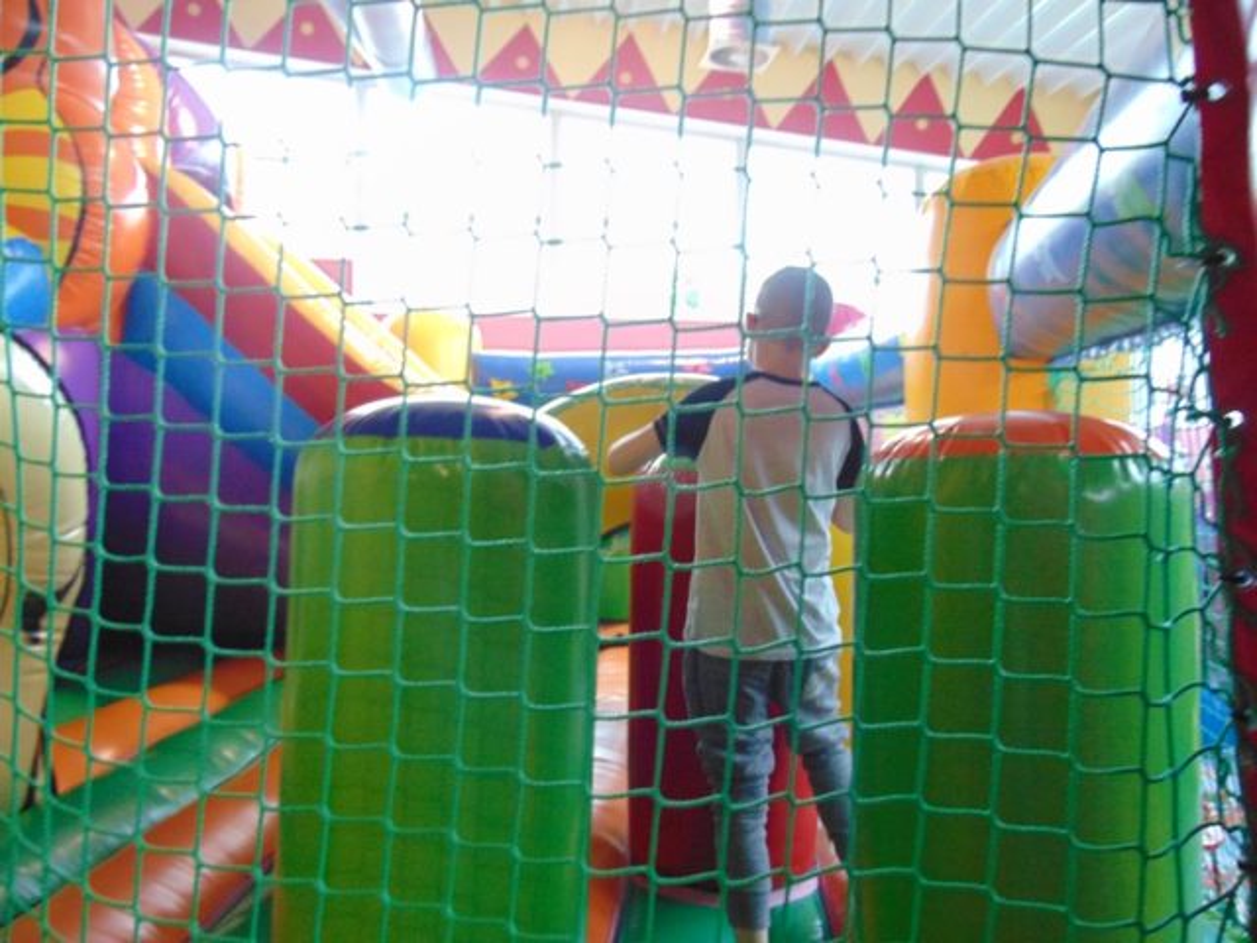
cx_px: 628
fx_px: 908
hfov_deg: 69.4
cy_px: 472
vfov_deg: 54.9
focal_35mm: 25
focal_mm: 4.5
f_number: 3
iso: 400
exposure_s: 1/25
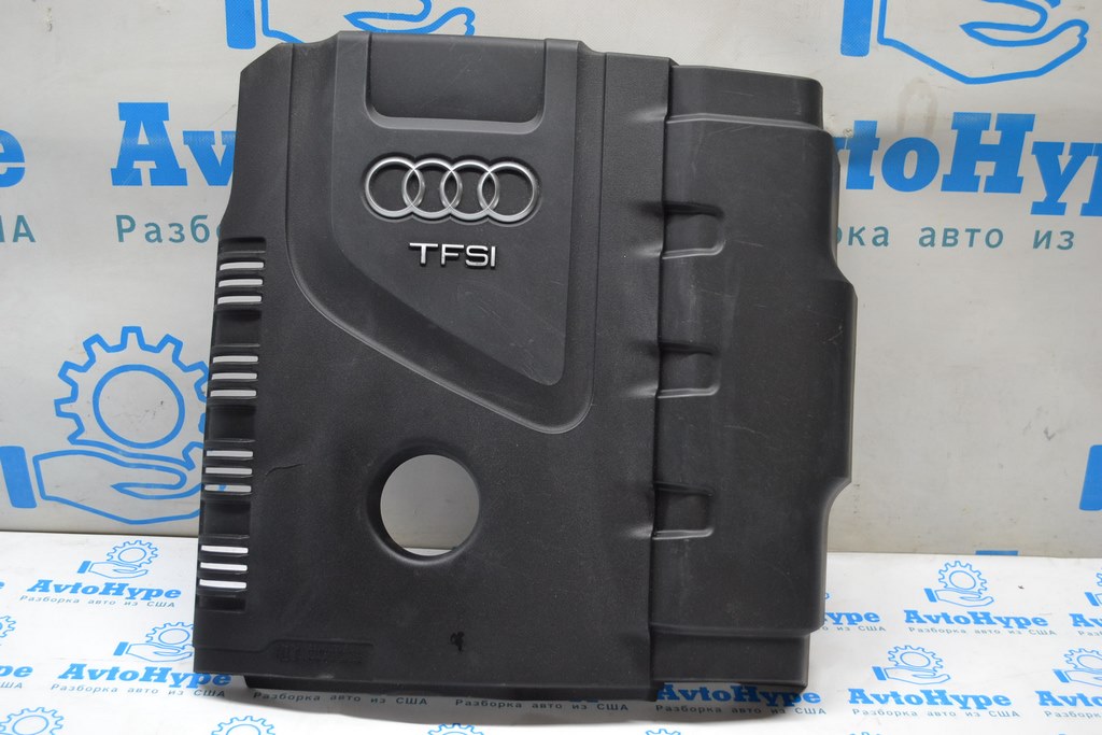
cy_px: 368
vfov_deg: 34.2
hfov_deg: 49.5
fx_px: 1194
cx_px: 551
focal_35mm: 39
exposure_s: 1/60
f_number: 4.2
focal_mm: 26
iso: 500
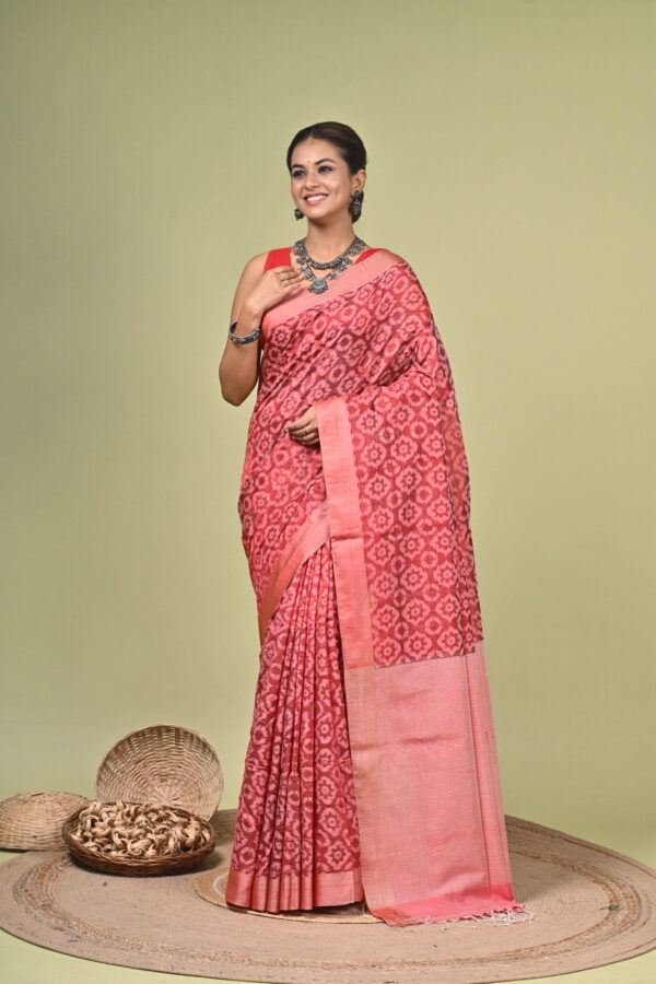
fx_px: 2323
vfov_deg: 23.9
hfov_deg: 16.1
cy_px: 492
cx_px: 328
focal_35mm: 85
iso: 400
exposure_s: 1/160
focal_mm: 85
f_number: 8
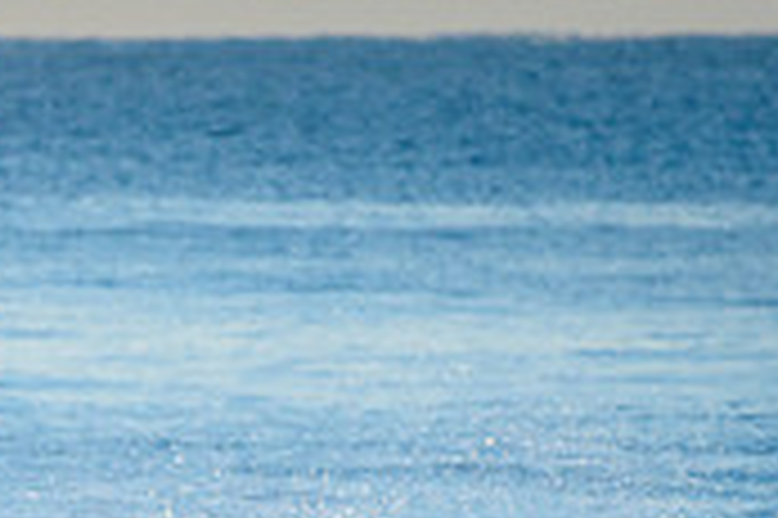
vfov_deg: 0.8
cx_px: -130
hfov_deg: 1.2
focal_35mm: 1676
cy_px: 836
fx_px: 36185
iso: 640
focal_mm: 500
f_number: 5.6
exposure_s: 1/2000
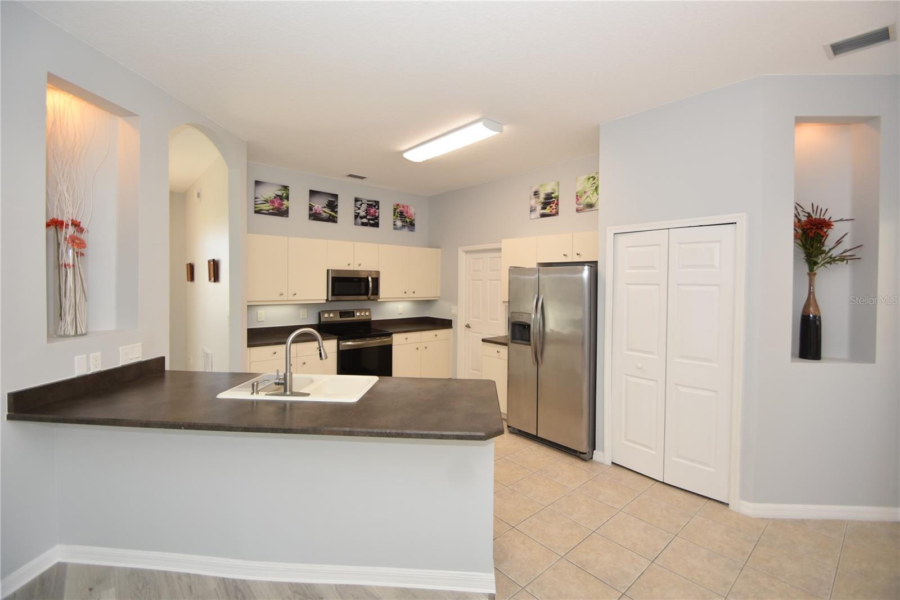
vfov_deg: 77.3
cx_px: 450
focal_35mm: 15
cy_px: 300
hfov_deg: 100.4
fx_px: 375
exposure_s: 1/60
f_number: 4
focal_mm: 10
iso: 200
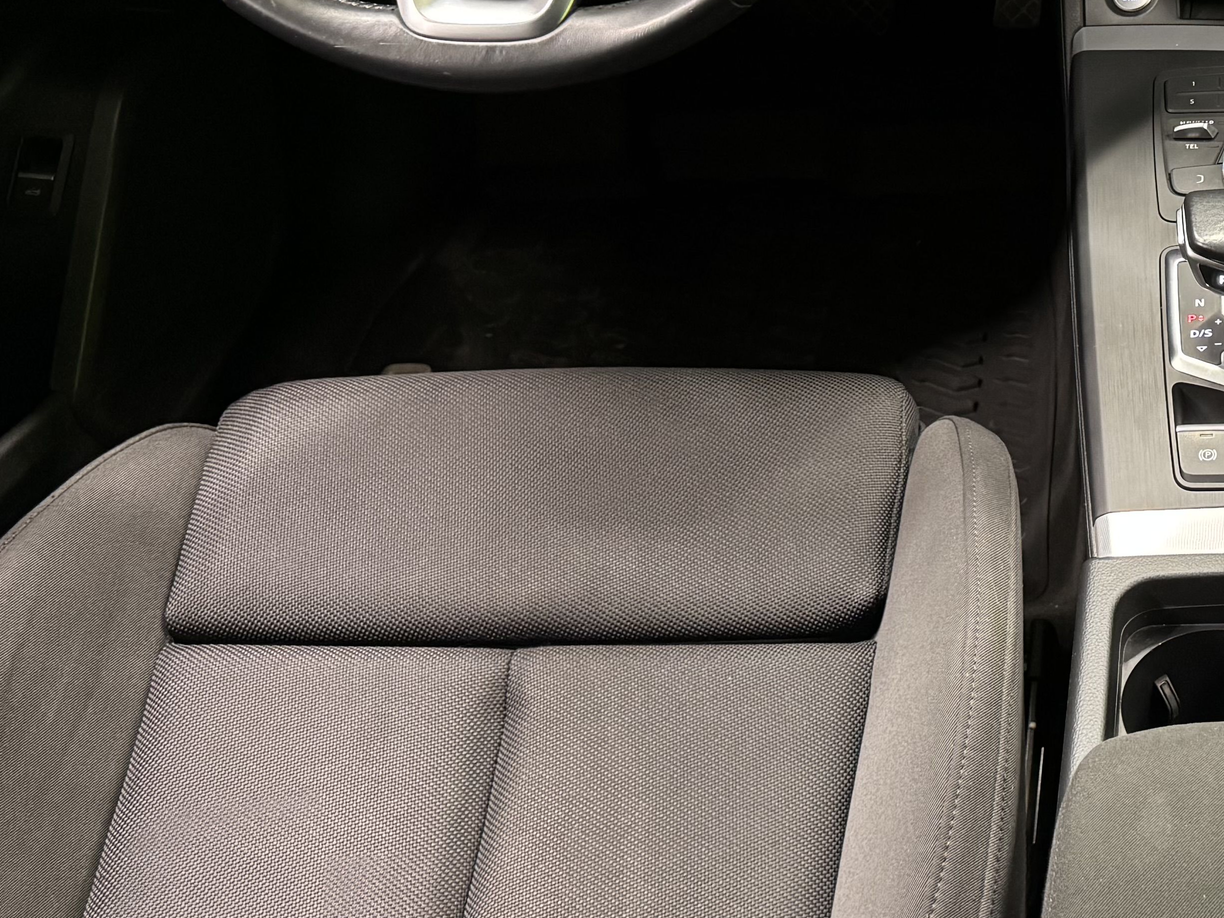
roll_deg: +0.2
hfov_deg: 31.4
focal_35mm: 56
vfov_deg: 25.7
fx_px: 1980
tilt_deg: -39.4
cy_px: 194
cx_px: 1268
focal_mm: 6.76
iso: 640
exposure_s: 1/33
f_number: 1.78
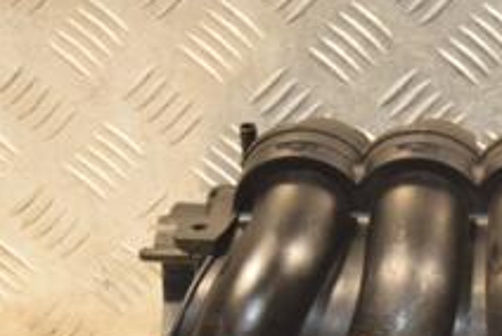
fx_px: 2486
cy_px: 388
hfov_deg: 11.4
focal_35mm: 178
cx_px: 516
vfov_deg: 7.7
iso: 800
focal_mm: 42
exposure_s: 1/160
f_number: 4.8
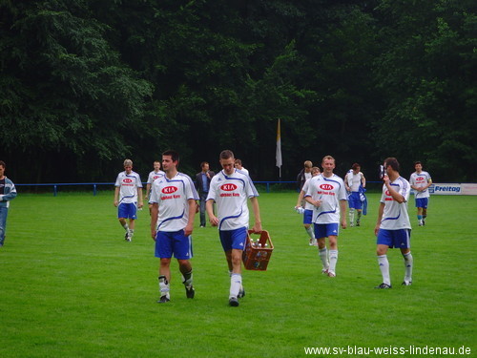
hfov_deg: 16.8
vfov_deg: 12.7
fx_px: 1612
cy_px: 179
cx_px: 238
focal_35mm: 117
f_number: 4.5
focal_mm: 19.8
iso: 100
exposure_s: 1/125
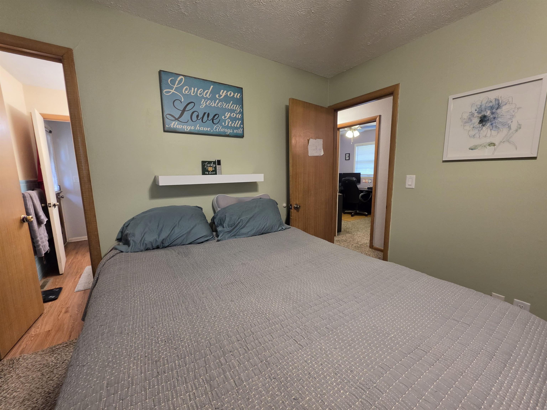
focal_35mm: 13
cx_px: 274
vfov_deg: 89.9
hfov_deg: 106.2
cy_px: 205
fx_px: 205
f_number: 1.9
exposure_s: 1/60
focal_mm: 2.2
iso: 200
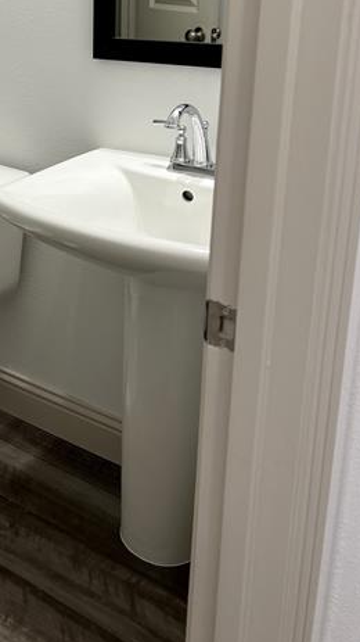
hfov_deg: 24.0
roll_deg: +1.7
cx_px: -22
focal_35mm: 47
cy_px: 172
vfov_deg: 42.6
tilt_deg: -16.4
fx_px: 799
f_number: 1.5
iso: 80
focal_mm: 5.7
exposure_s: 1/120
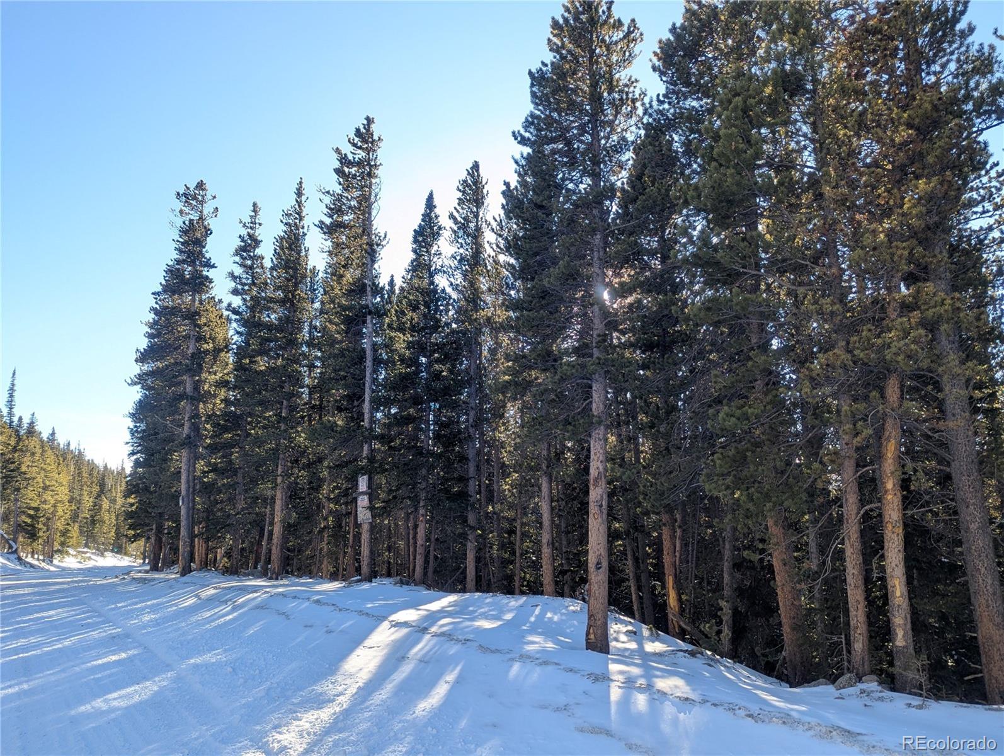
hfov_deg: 71.5
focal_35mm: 24
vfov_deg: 56.9
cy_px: 378
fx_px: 697
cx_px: 502
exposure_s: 1/424
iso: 39
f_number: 1.85
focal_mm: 6.81
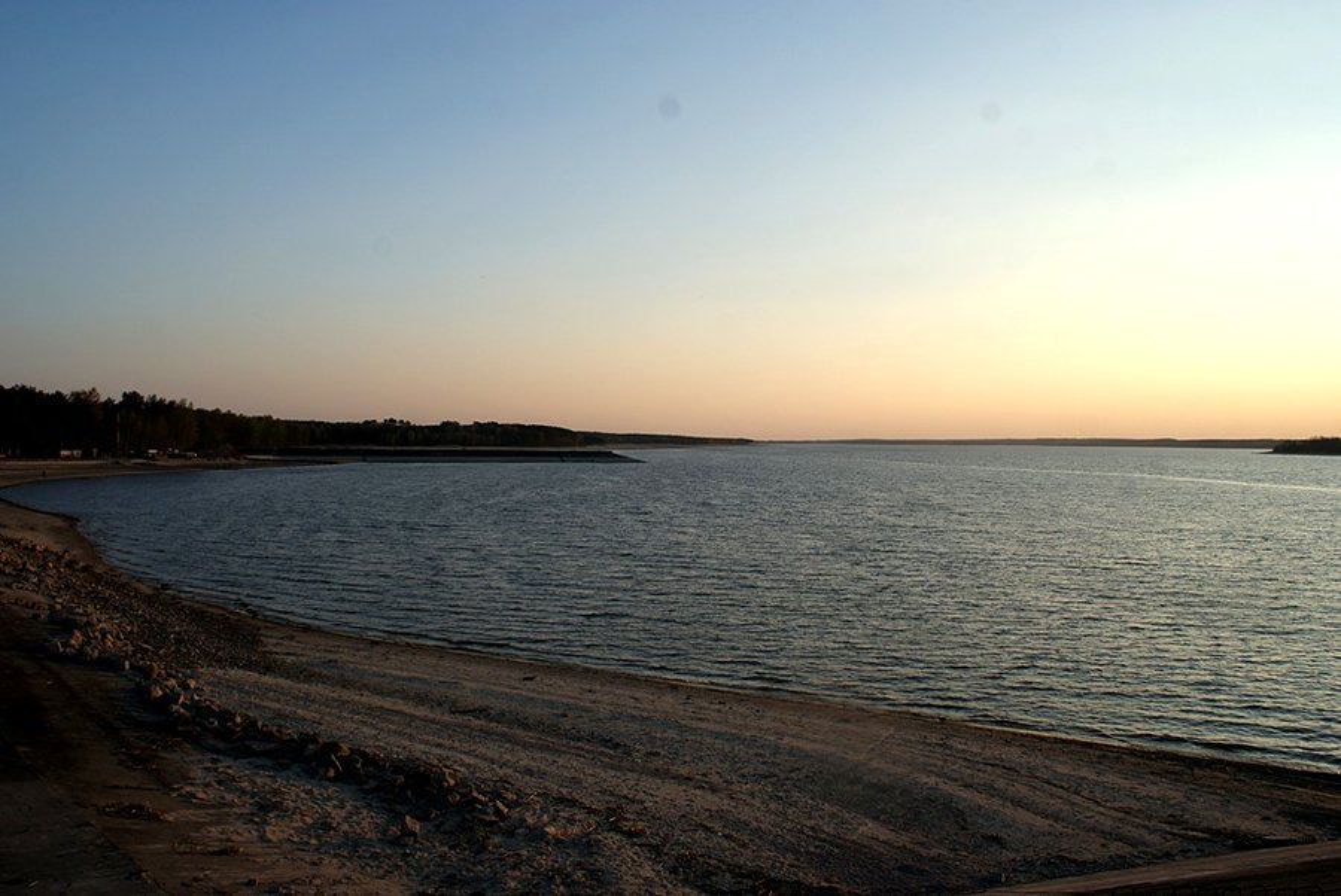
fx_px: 1119
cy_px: 448
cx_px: 670
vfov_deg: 43.7
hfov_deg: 61.9
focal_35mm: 30
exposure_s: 1/125
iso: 100
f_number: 10
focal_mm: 20
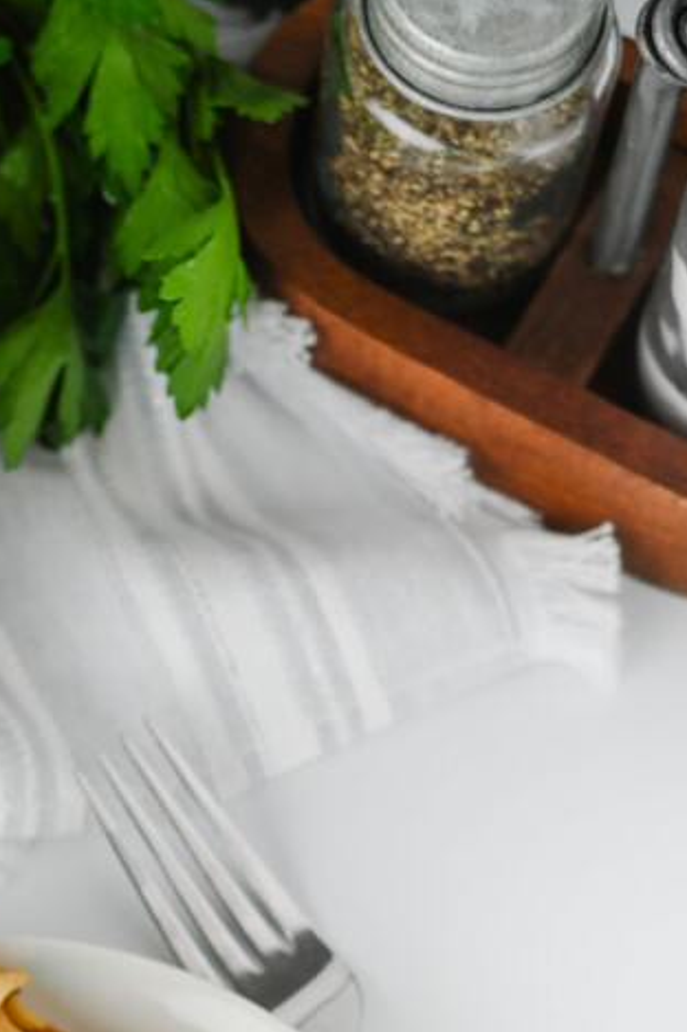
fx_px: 3669
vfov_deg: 15.7
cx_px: 33
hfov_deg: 10.6
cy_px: 1054
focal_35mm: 128
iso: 280
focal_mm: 50
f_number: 3.2
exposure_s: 1/250
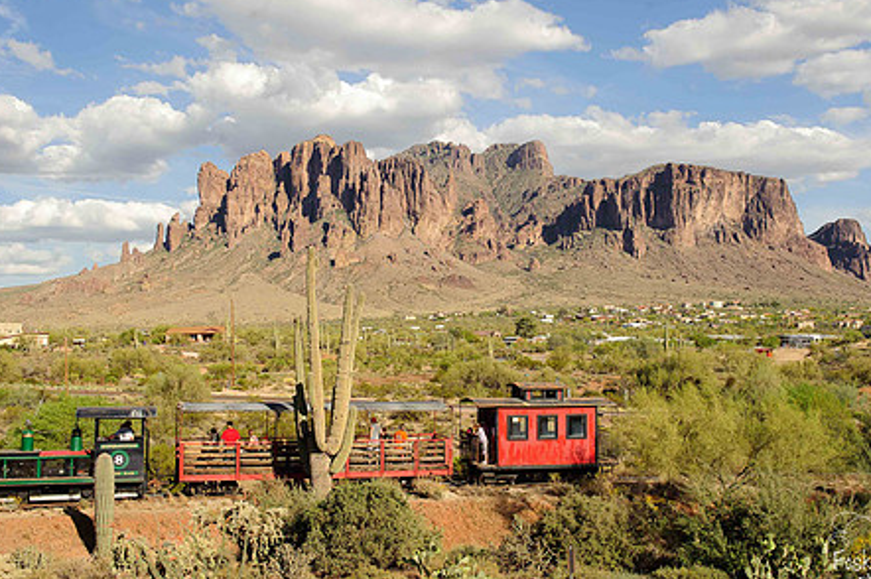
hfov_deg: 46.4
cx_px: 465
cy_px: 288
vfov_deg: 31.8
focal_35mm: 42
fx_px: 1015
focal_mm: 32
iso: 200
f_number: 10
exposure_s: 1/400
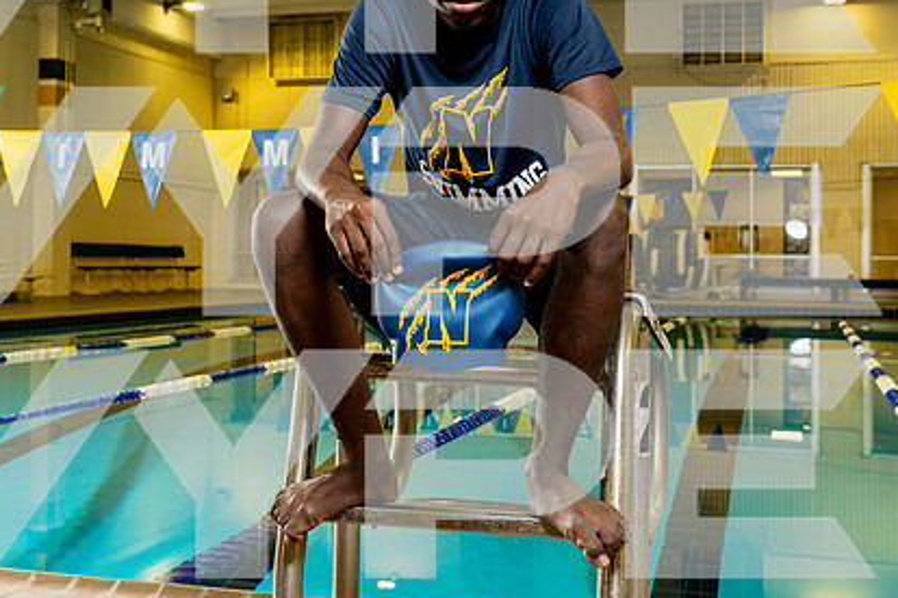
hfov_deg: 35.4
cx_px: 330
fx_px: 1397
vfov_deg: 24.1
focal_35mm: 56
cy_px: 203
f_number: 5.6
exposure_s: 1/250
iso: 500
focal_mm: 39
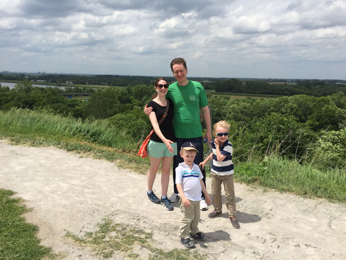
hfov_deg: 61.7
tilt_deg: -6.0
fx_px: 290
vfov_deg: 48.2
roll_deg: -1.6
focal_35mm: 29
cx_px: 173
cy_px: 130
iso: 32
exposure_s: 1/3597
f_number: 2.2
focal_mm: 4.15
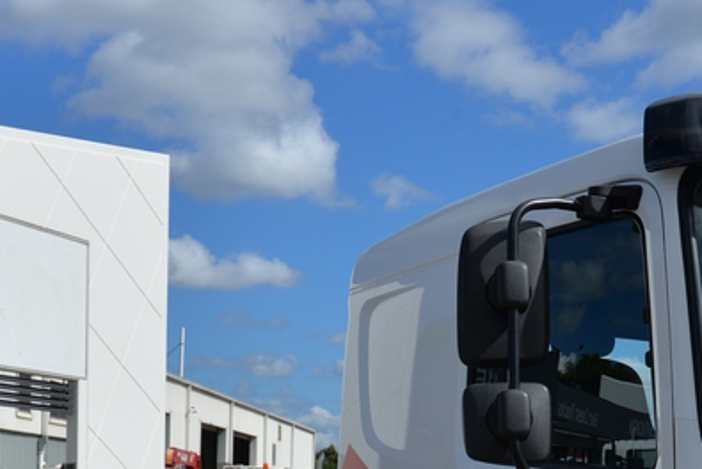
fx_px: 1522
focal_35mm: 78
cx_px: 526
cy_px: 590
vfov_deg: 16.6
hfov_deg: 25.7
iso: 100
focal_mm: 30
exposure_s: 1/320
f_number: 9
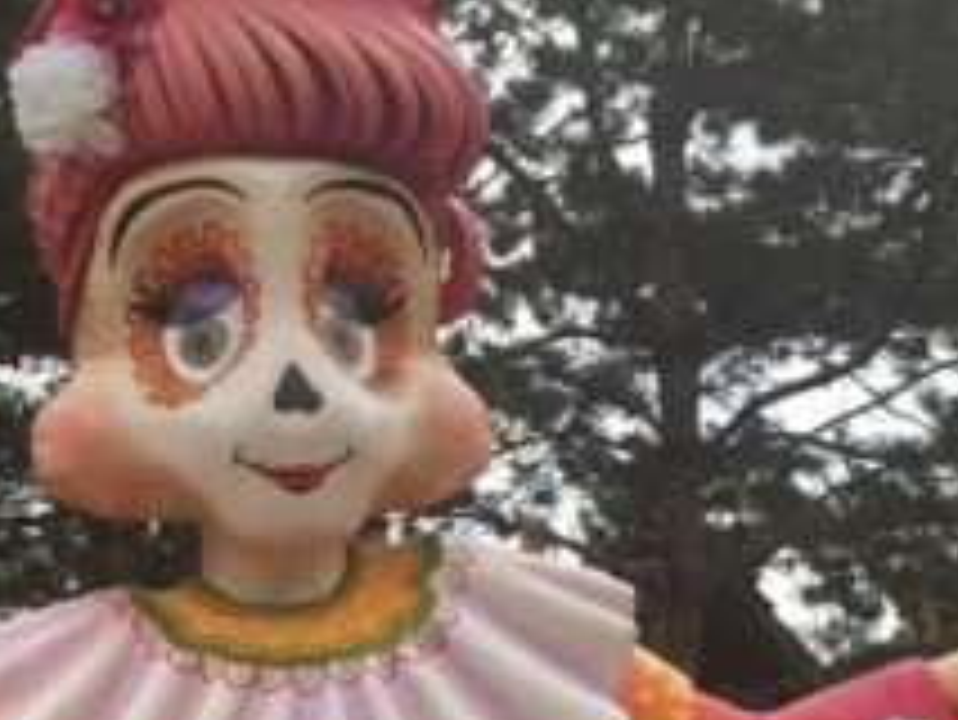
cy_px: 536
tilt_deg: +13.6
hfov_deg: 23.0
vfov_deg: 17.5
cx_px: 225
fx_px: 2326
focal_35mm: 84
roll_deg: +0.8
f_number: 2.2
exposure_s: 1/409
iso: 25
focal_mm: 4.15
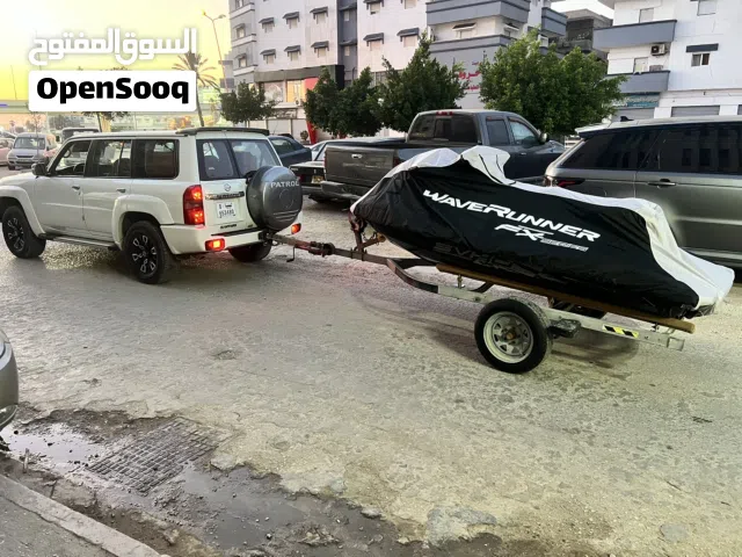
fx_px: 557
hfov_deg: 67.3
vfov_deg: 53.1
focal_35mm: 26
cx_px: 371
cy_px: 278
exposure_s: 1/33
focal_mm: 5.7
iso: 400
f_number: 1.5
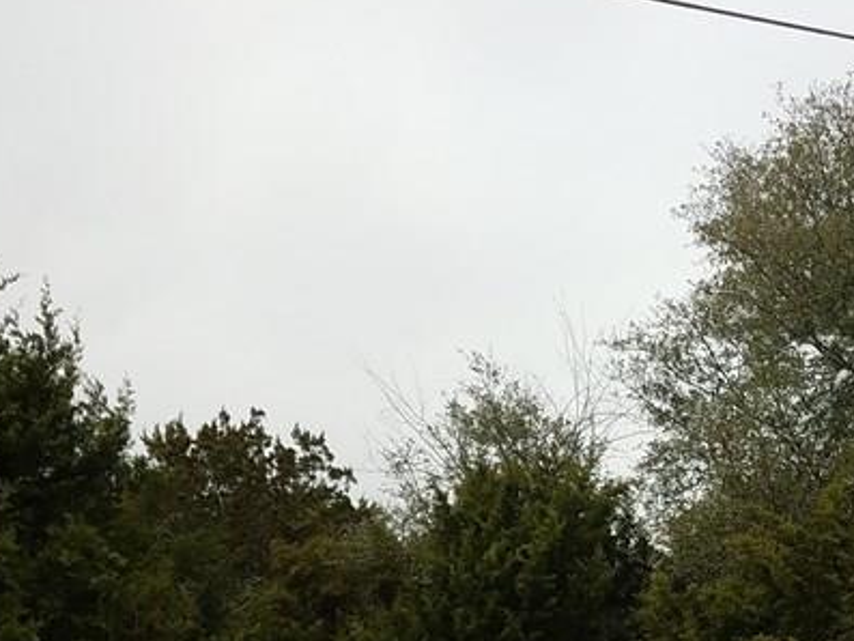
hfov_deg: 27.5
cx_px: 828
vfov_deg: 21.4
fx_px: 1653
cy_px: 594
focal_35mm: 67
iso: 40
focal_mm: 4.2
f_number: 1.7
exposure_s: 1/1144
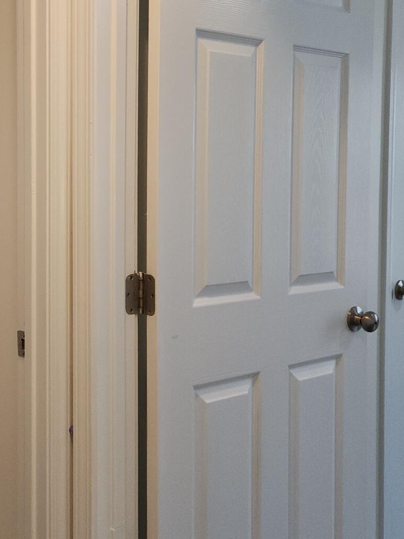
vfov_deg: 41.9
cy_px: 214
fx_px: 700
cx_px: 77
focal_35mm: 45
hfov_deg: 31.3
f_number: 1.8
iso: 160
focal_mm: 6.4
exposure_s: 1/120
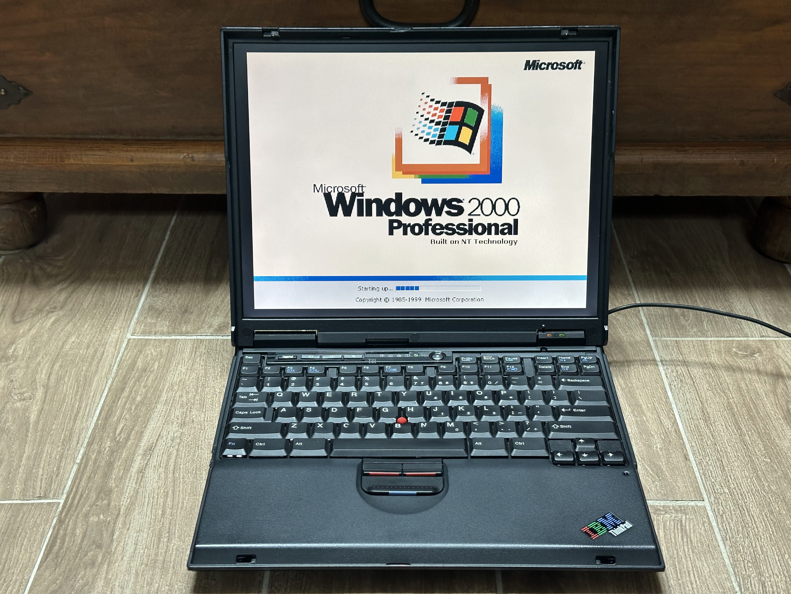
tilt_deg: -30.6
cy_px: 297
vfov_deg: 30.3
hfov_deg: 39.7
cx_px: 396
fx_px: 1097
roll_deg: +0.3
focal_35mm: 48
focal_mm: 6.86
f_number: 1.78
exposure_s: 1/60
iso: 125
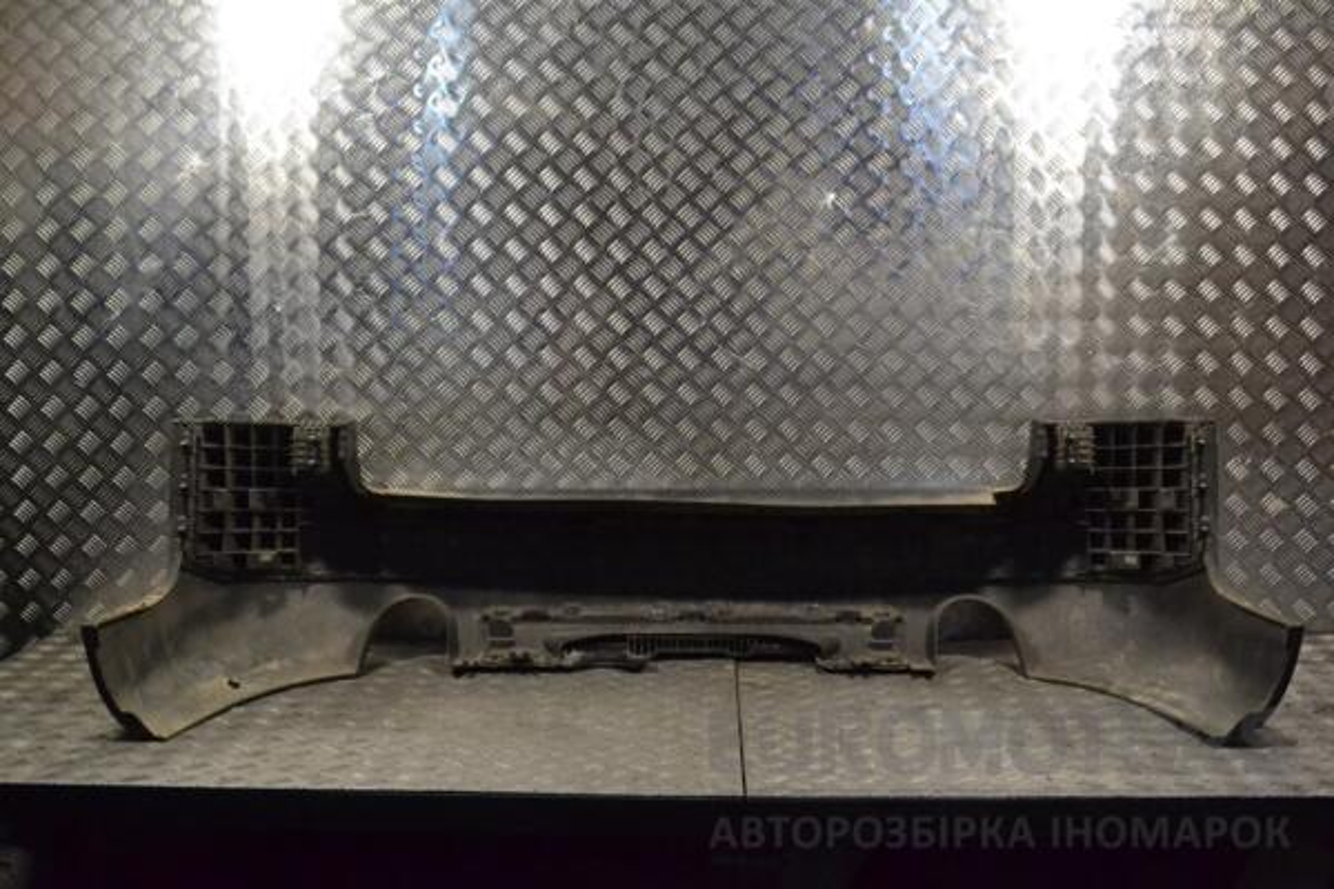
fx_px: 1556
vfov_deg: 31.9
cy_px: 444
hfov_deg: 46.4
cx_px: 667
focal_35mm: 42
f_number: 9
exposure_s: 1/320
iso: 3200
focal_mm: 28
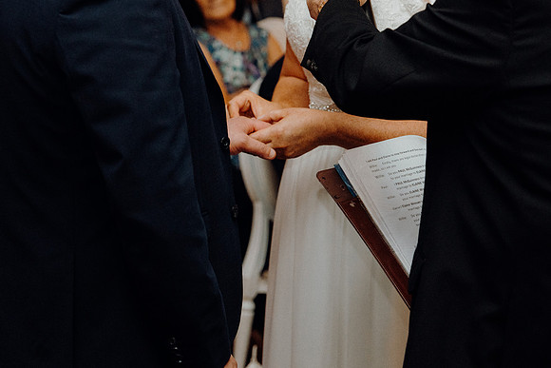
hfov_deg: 19.5
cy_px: 184
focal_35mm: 105
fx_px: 1607
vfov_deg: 13.0
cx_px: 276
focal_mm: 70
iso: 2500
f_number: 3.5
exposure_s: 1/160
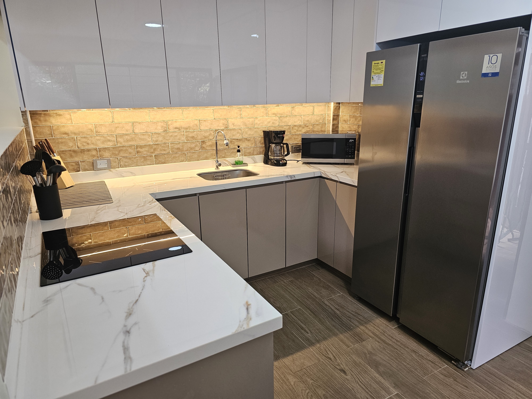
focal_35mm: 23
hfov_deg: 73.9
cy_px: 200
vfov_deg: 58.9
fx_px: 353
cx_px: 266
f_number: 1.7
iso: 250
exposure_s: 1/120
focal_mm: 6.3
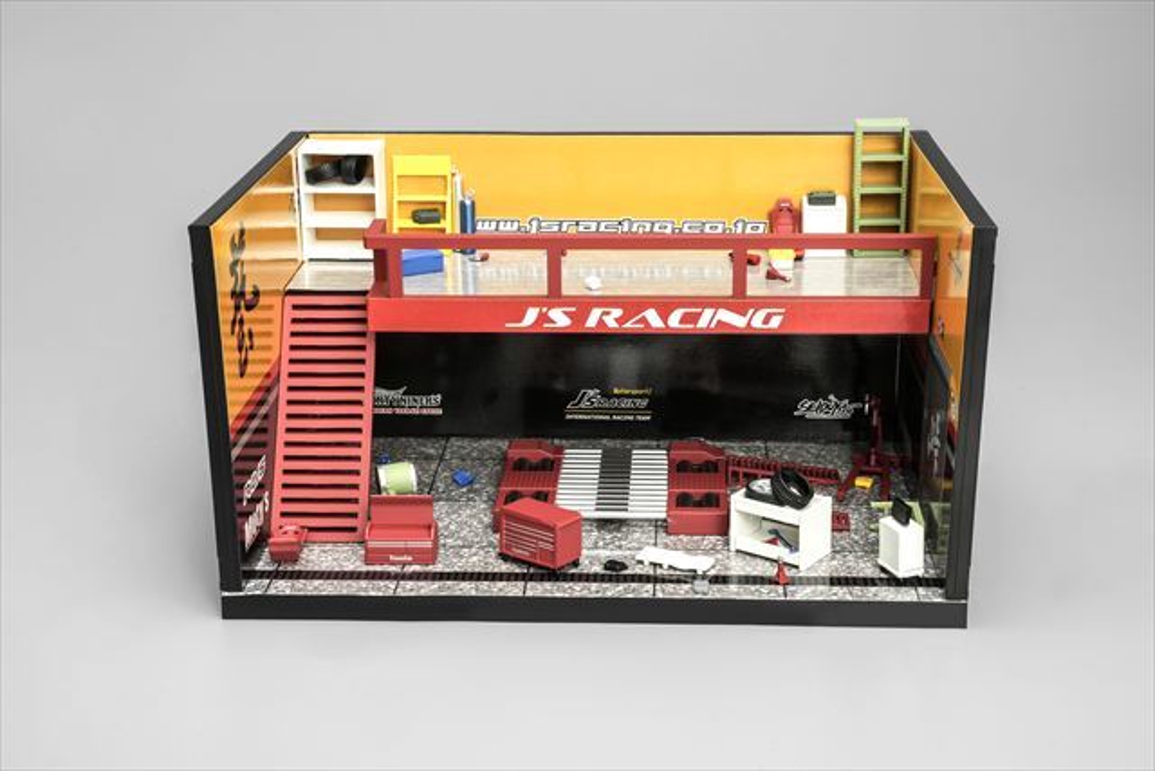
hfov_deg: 42.7
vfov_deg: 29.2
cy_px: 386
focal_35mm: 46
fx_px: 1479
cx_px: 578
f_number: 22
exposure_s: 1/4
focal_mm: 46.1
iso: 200
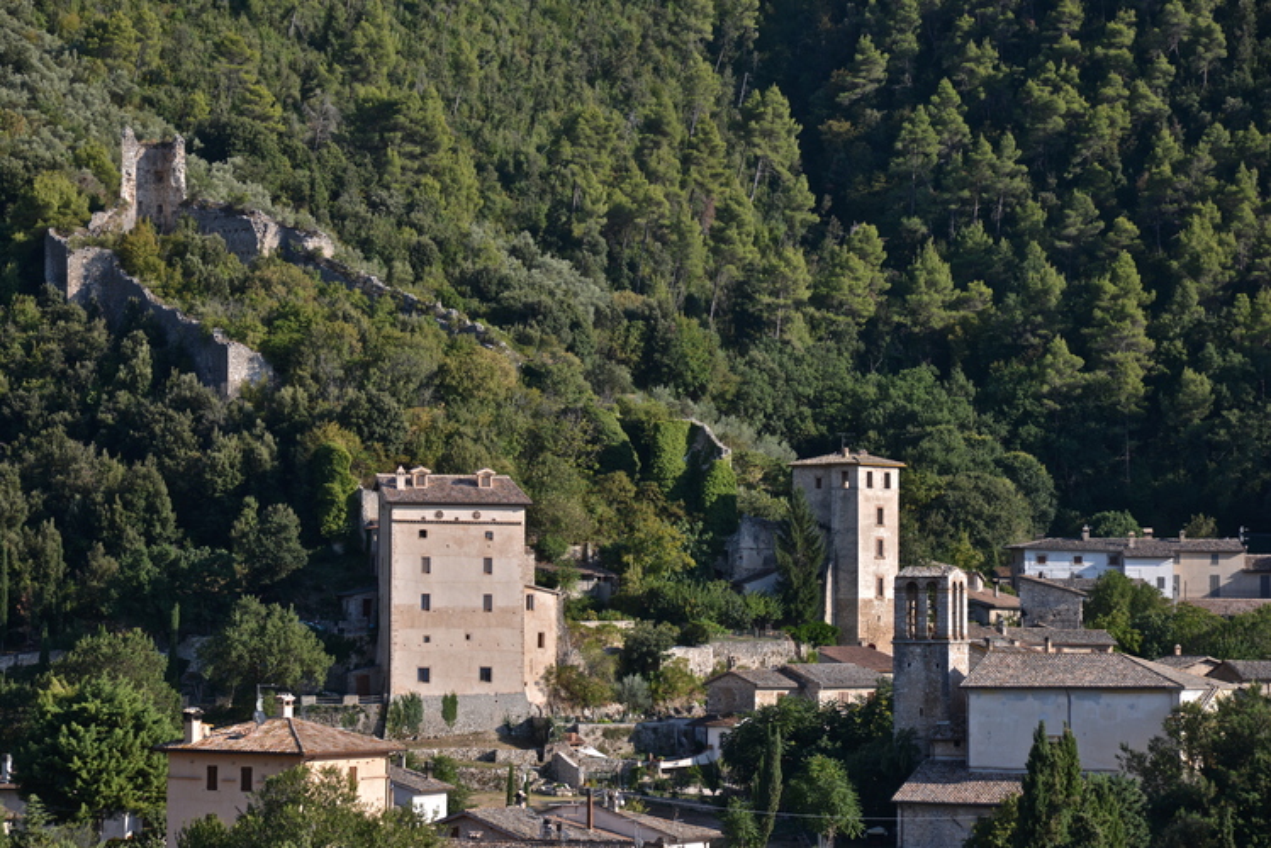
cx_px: 636
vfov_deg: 11.4
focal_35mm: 120
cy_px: 424
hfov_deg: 17.1
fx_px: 4238
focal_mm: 120
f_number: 7.1
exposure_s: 1/800
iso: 250
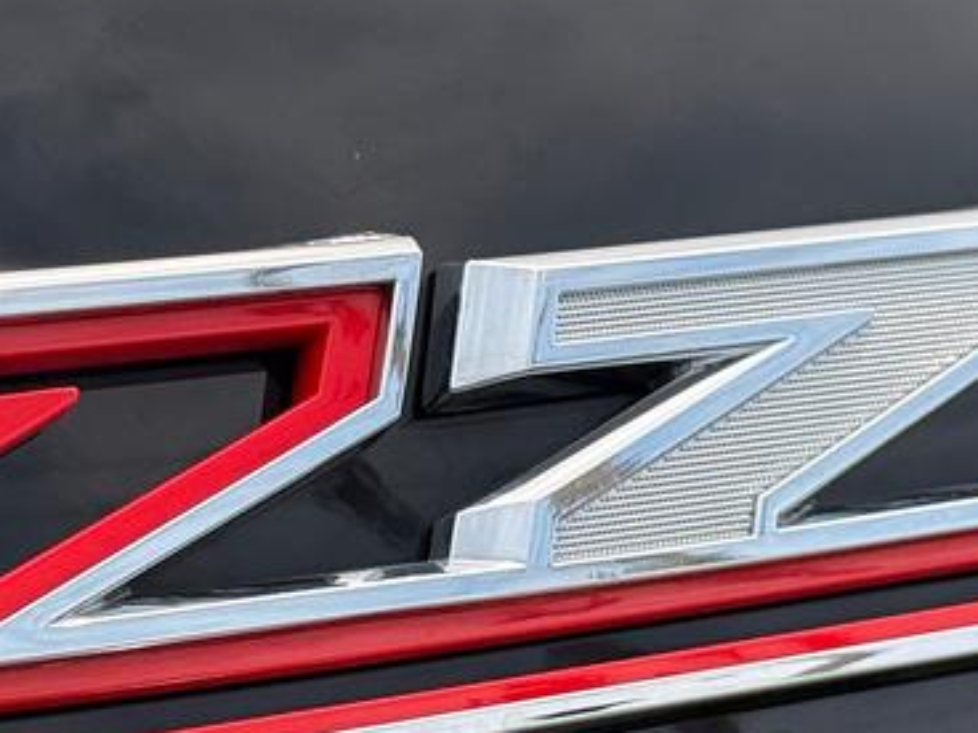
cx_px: 250
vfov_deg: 8.9
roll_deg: +1.5
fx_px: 4718
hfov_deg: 11.8
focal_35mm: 167
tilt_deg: -10.0
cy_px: 181
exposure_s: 1/3704
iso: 80
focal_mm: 6.76
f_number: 1.78
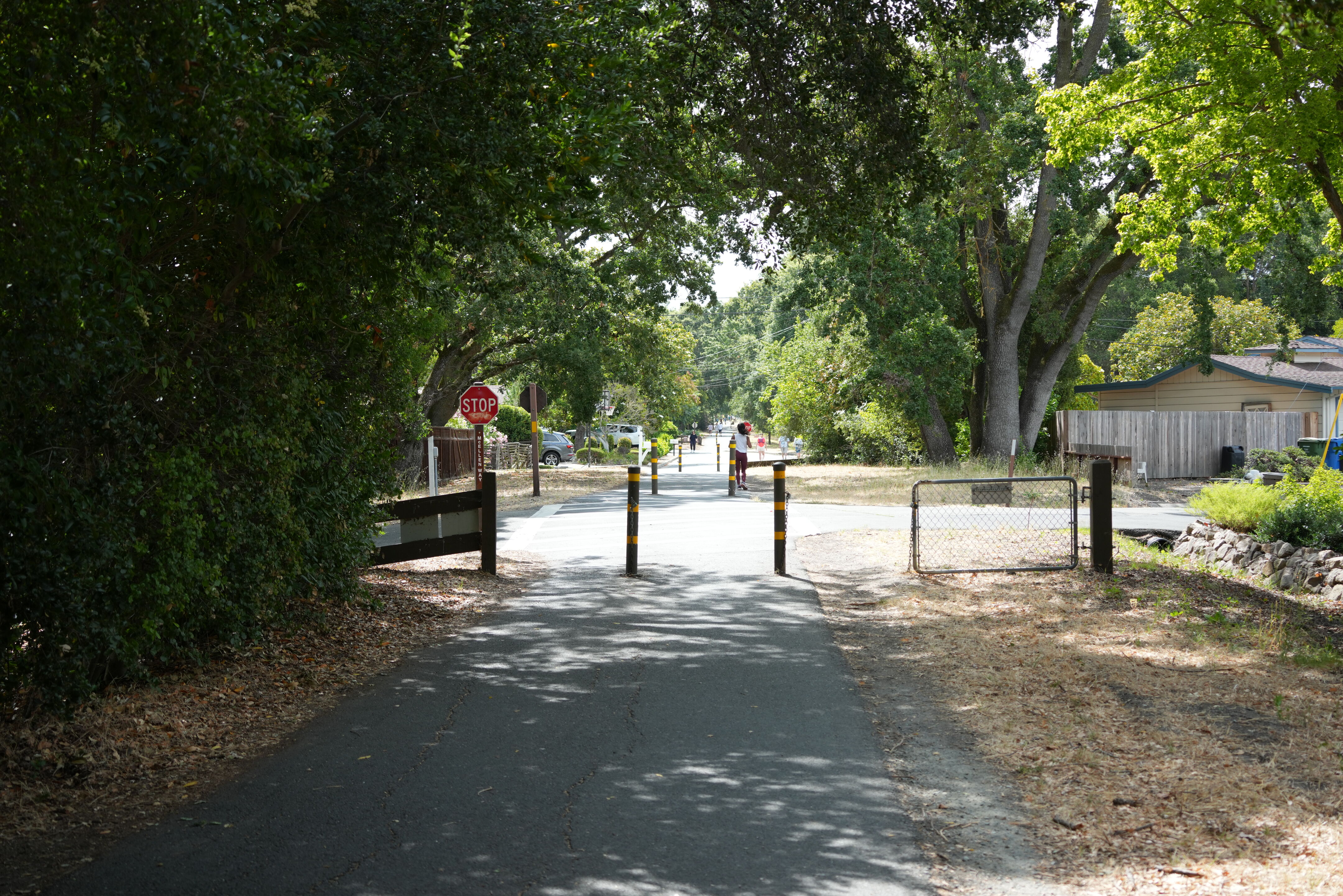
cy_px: 448
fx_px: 1865
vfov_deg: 27.0
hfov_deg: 39.6
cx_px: 672
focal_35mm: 50
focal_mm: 50
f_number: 4.5
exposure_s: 1/640
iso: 400
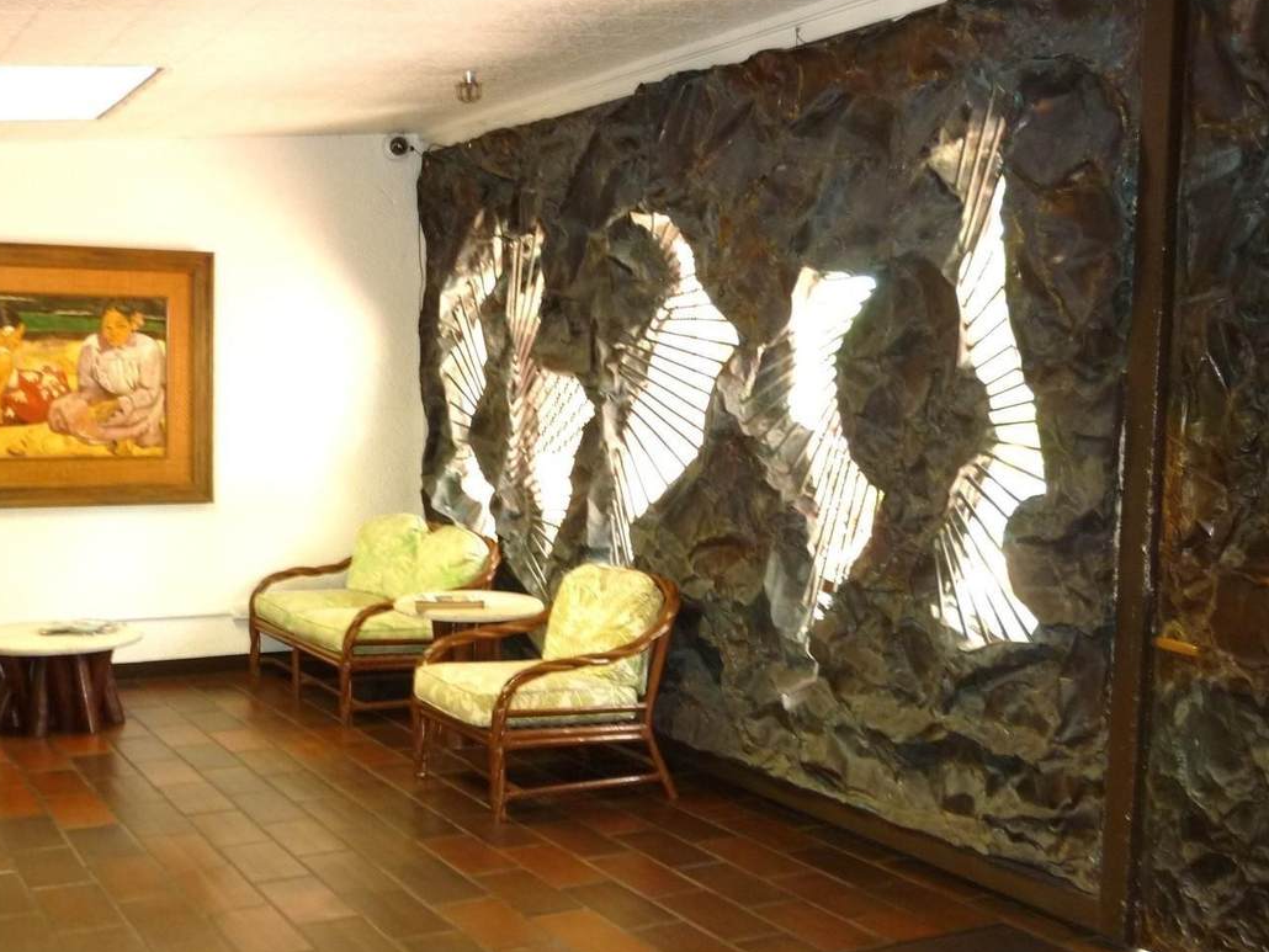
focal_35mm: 41
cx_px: 561
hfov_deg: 45.7
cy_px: 533
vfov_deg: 35.1
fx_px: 1503
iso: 200
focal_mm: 5.5
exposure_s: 1/30
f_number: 2.8
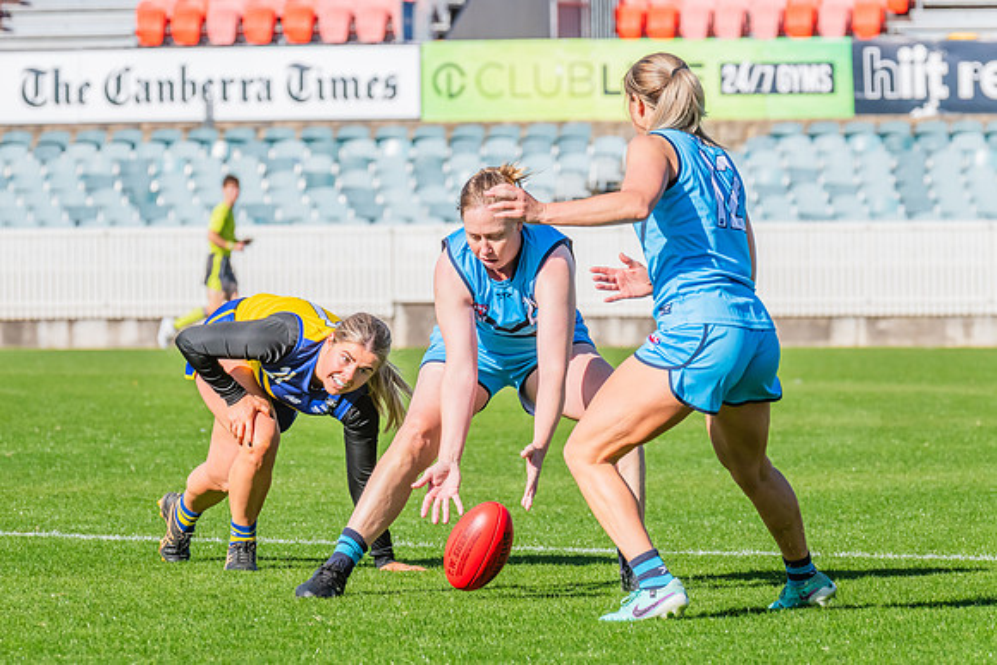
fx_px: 10493
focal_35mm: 379
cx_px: 388
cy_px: 381
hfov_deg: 5.4
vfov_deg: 3.6
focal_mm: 310
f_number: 13
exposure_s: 1/1250
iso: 800
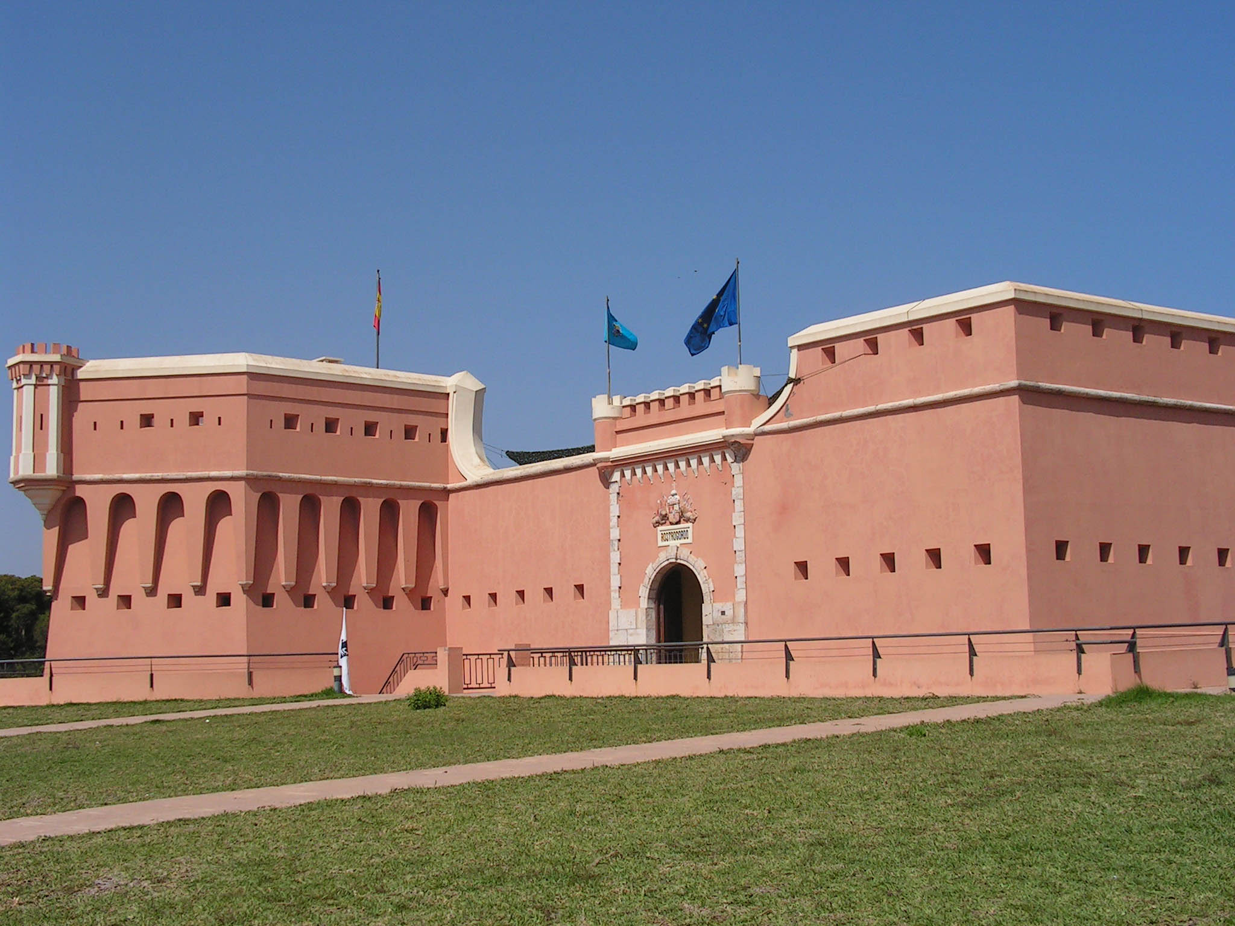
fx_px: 1641
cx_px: 618
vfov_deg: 31.5
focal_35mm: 46
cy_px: 463
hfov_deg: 41.2
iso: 100
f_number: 4.8
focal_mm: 7.8
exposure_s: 1/1250
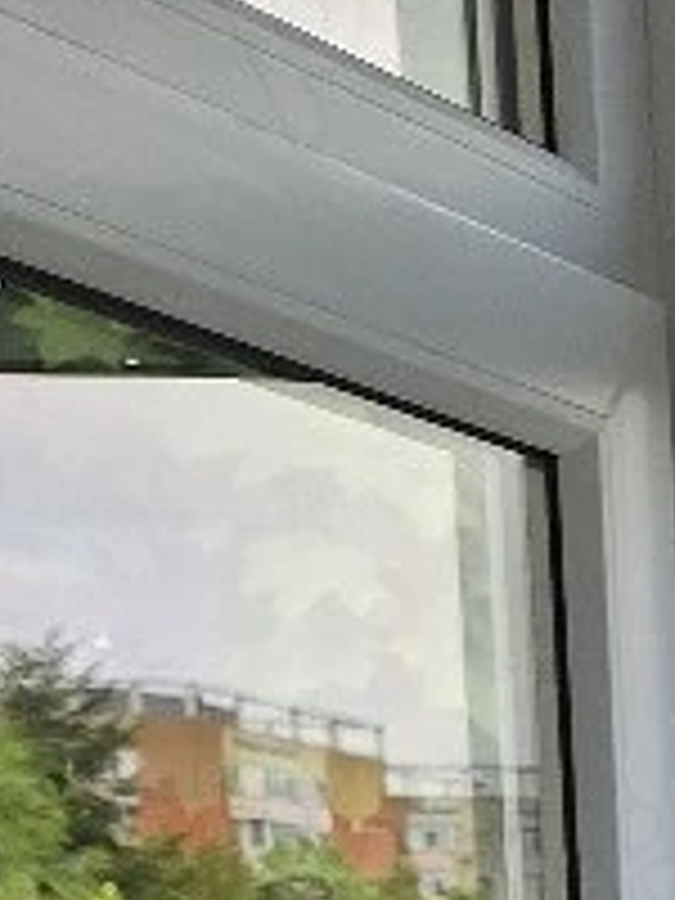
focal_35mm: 153
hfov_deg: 8.0
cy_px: 2248
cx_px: 2164
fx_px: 3978
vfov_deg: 10.8
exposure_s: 1/526
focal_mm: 5.4
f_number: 1.8
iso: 25
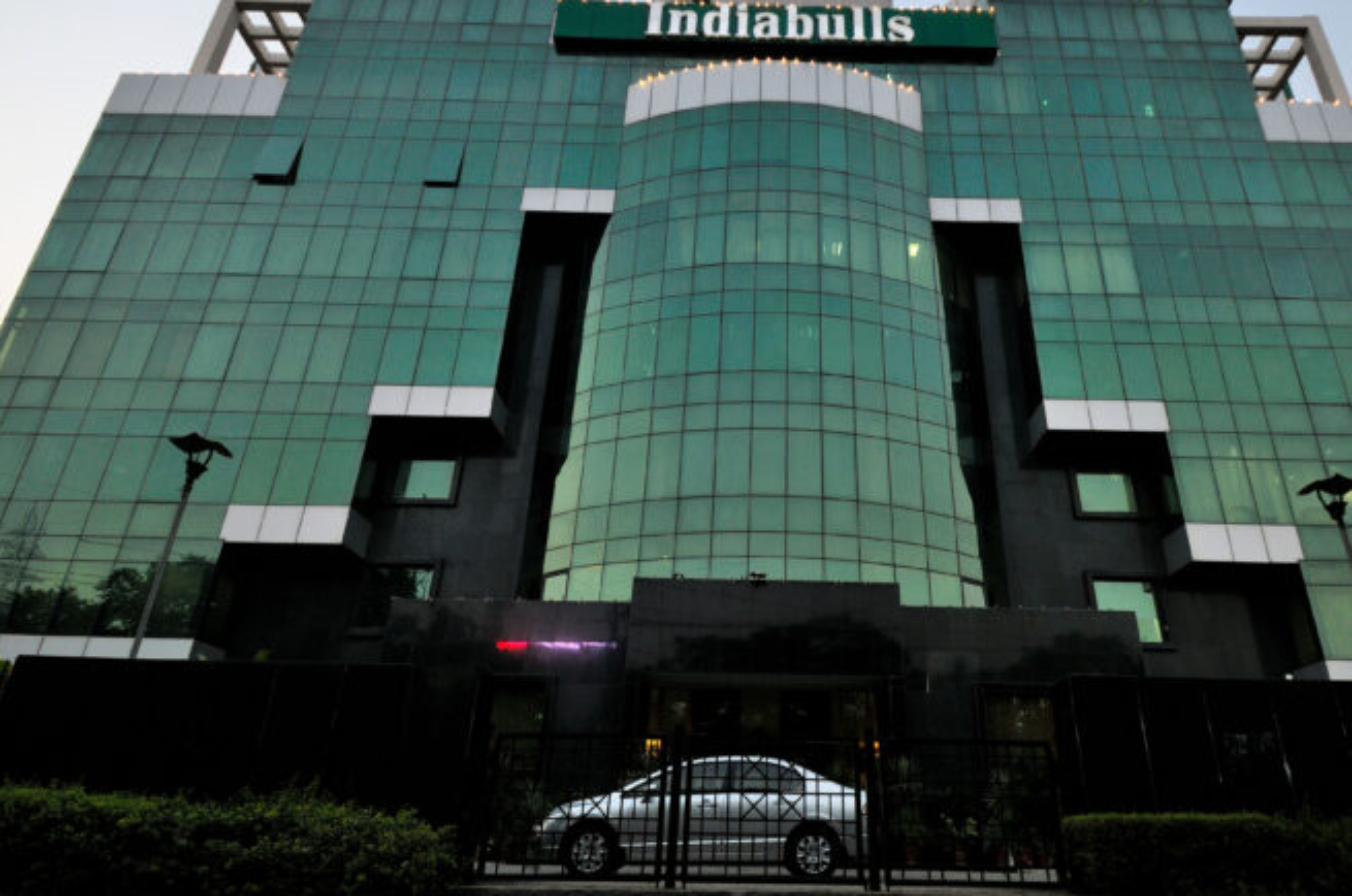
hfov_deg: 78.5
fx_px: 825
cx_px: 741
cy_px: 426
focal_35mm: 22
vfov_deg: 57.0
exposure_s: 1/50
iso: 400
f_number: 5
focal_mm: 12
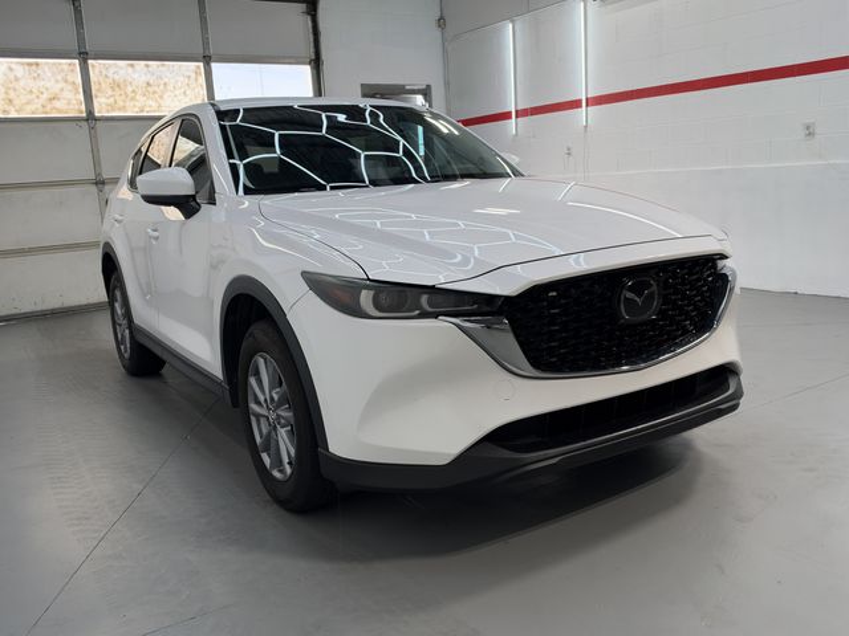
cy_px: 318
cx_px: 424
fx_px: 736
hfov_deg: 60.0
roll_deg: +4.0
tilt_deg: -10.5
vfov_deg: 46.8
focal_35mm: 30
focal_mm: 6.93
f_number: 1.8
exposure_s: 1/444
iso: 100
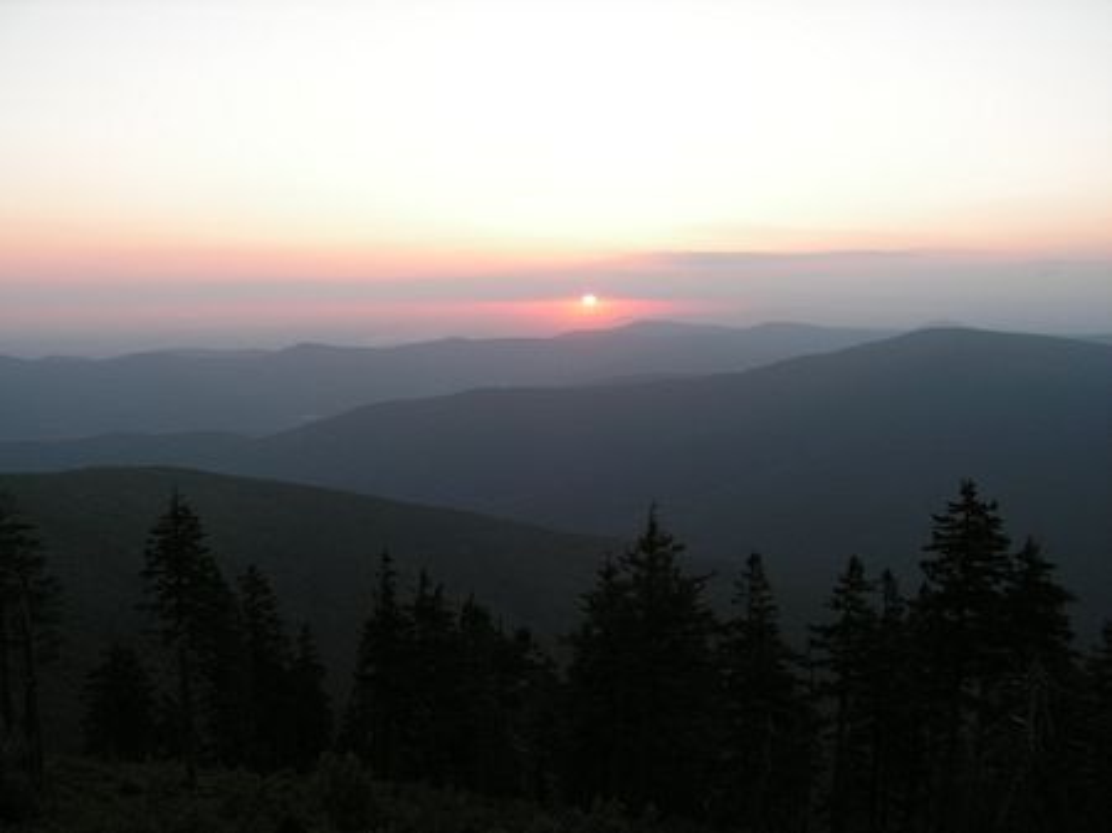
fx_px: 1156
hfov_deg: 51.4
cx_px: 556
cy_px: 416
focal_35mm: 36
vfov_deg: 39.6
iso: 50
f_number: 3.2
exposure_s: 1/50
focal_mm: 6
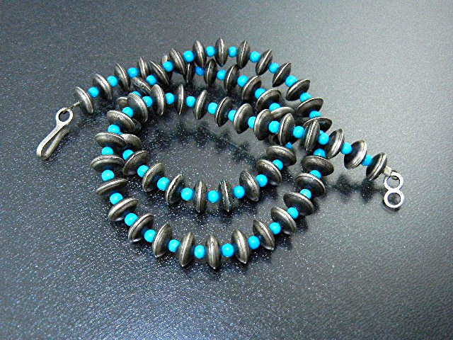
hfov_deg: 42.1
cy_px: 170
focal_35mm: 45
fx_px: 589
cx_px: 226
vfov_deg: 32.2
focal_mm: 8.1
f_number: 7.6
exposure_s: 1/30
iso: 800
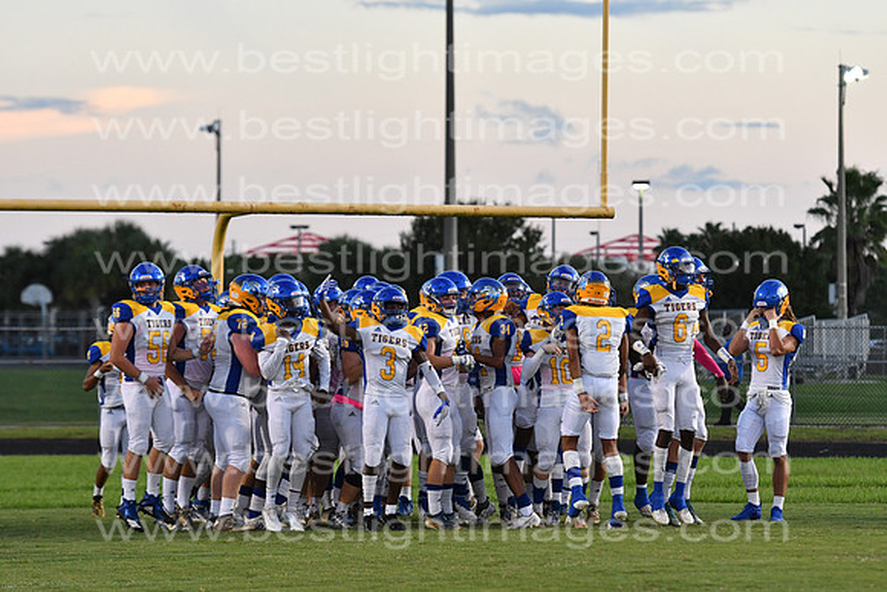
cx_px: 444
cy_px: 296
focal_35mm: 188
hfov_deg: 11.0
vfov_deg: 7.3
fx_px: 4621
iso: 1600
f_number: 4
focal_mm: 125
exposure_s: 1/800
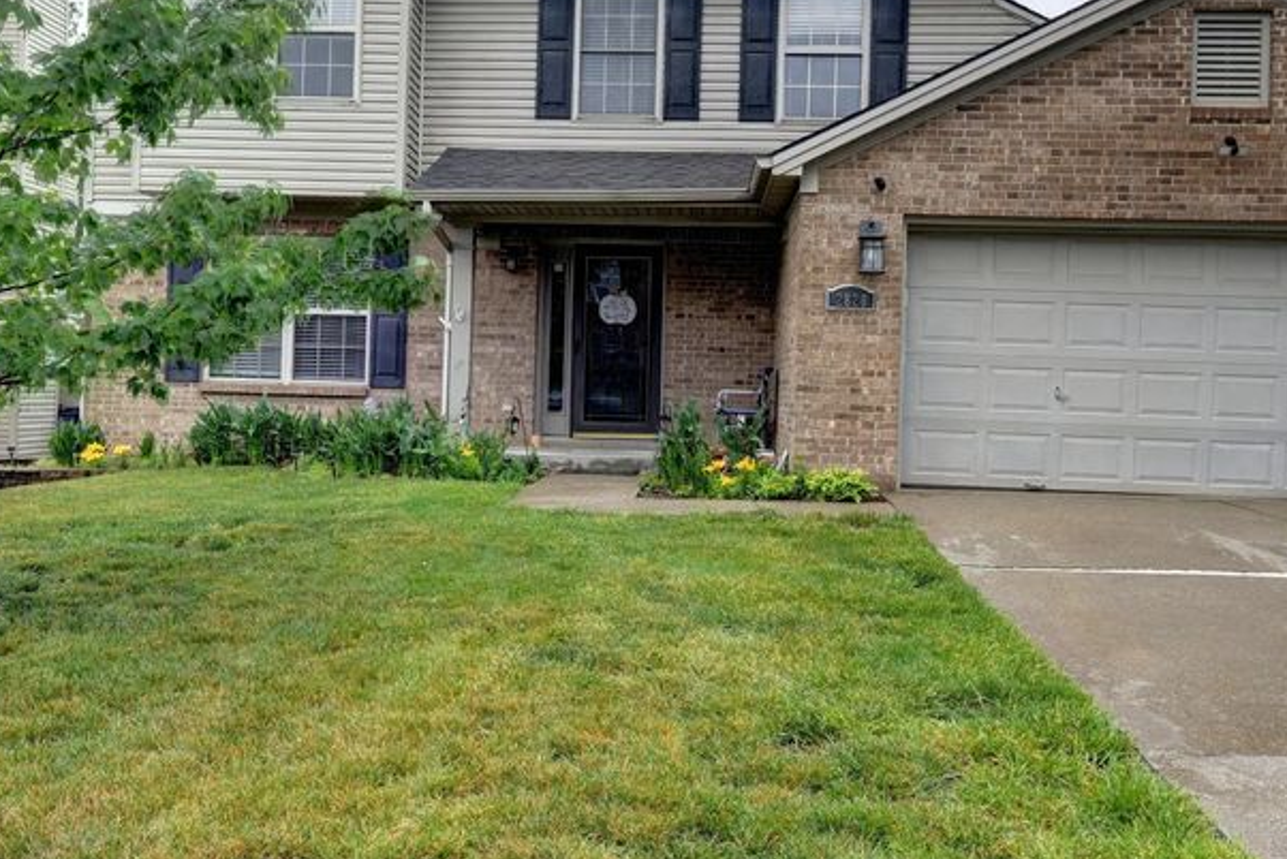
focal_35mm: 34
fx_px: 1216
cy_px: 399
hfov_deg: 55.8
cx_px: 620
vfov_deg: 38.9
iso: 64
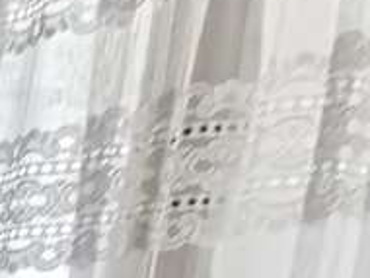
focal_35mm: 134
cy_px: 784
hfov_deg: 9.2
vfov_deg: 9.2
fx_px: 1434
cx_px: -943
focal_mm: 2.23
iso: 160
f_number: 2.2
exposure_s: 1/100
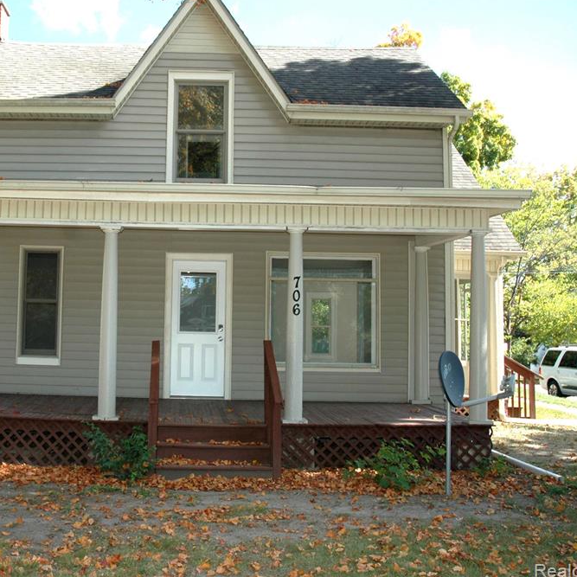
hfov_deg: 38.6
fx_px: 811
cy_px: 291
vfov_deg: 39.2
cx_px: 179
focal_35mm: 43
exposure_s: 1/500
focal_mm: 22
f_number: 4
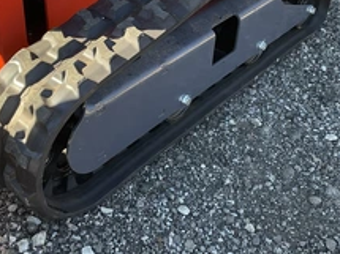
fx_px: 530
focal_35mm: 54
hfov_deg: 35.5
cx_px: 149
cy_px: 87
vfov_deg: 26.9
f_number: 1.8
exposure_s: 1/157
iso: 25
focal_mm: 3
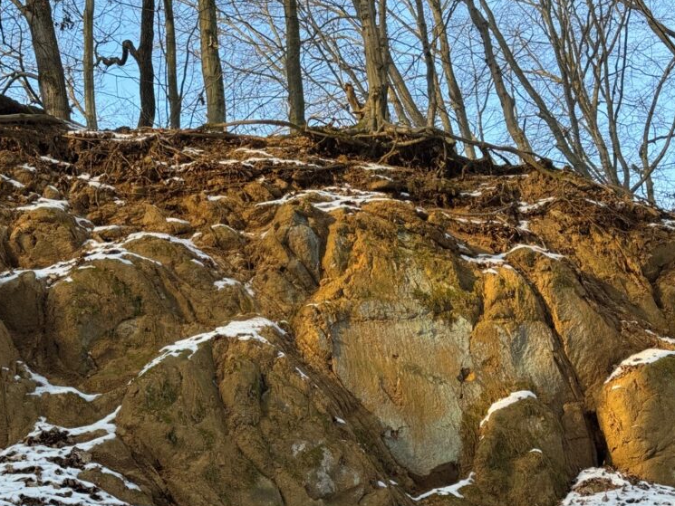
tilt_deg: +30.2
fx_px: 1287
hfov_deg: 29.2
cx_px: 238
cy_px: 256
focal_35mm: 66
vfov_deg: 22.3
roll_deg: +4.6
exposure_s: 1/390
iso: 64
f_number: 1.78
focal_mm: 6.76
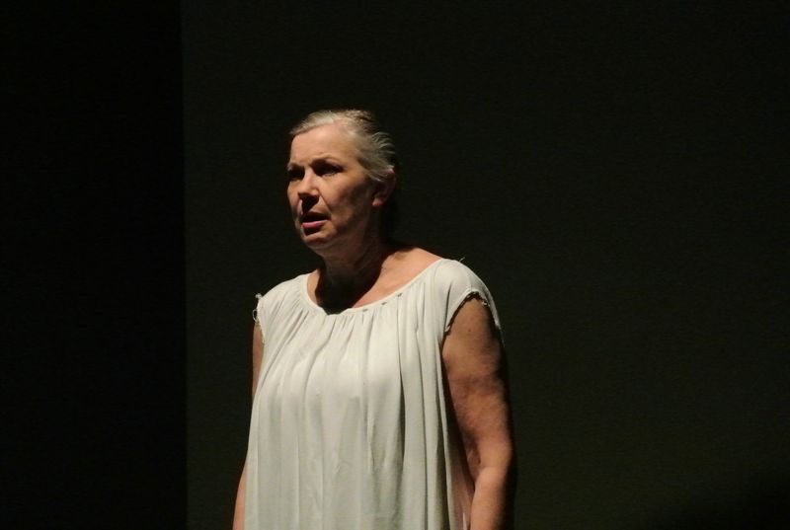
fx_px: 6531
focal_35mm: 297
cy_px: 265
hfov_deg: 6.9
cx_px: 395
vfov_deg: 4.6
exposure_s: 1/250
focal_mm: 110
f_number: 5.6
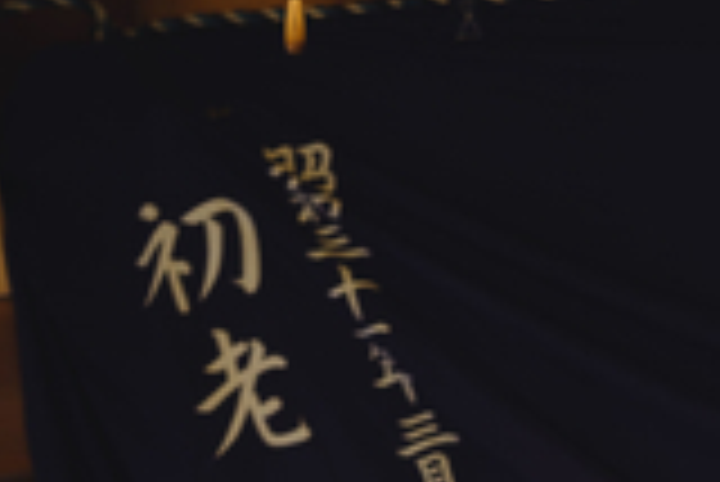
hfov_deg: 4.8
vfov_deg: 3.2
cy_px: 905
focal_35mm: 425
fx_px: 8508
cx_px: 616
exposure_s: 1/100
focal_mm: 85
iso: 250
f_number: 1.4
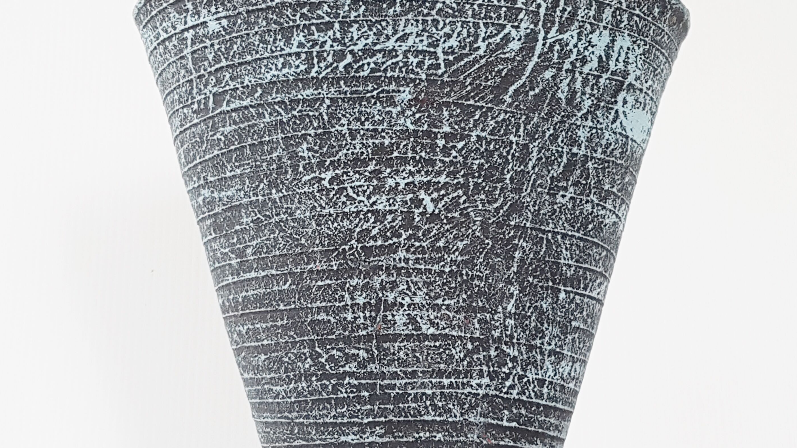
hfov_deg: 66.1
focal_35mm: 29
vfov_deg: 40.2
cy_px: 225
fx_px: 613
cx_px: 397
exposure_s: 1/50
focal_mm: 4.2
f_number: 1.7
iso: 80
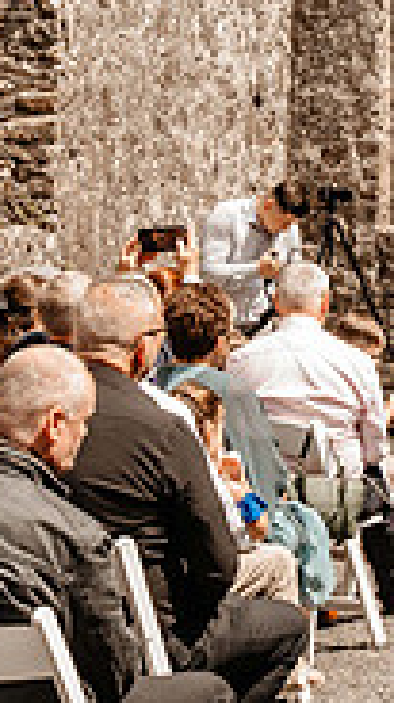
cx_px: 587
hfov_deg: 9.6
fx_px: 2274
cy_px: 78
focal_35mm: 122
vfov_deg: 17.4
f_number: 13
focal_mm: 35
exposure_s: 1/320
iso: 1000
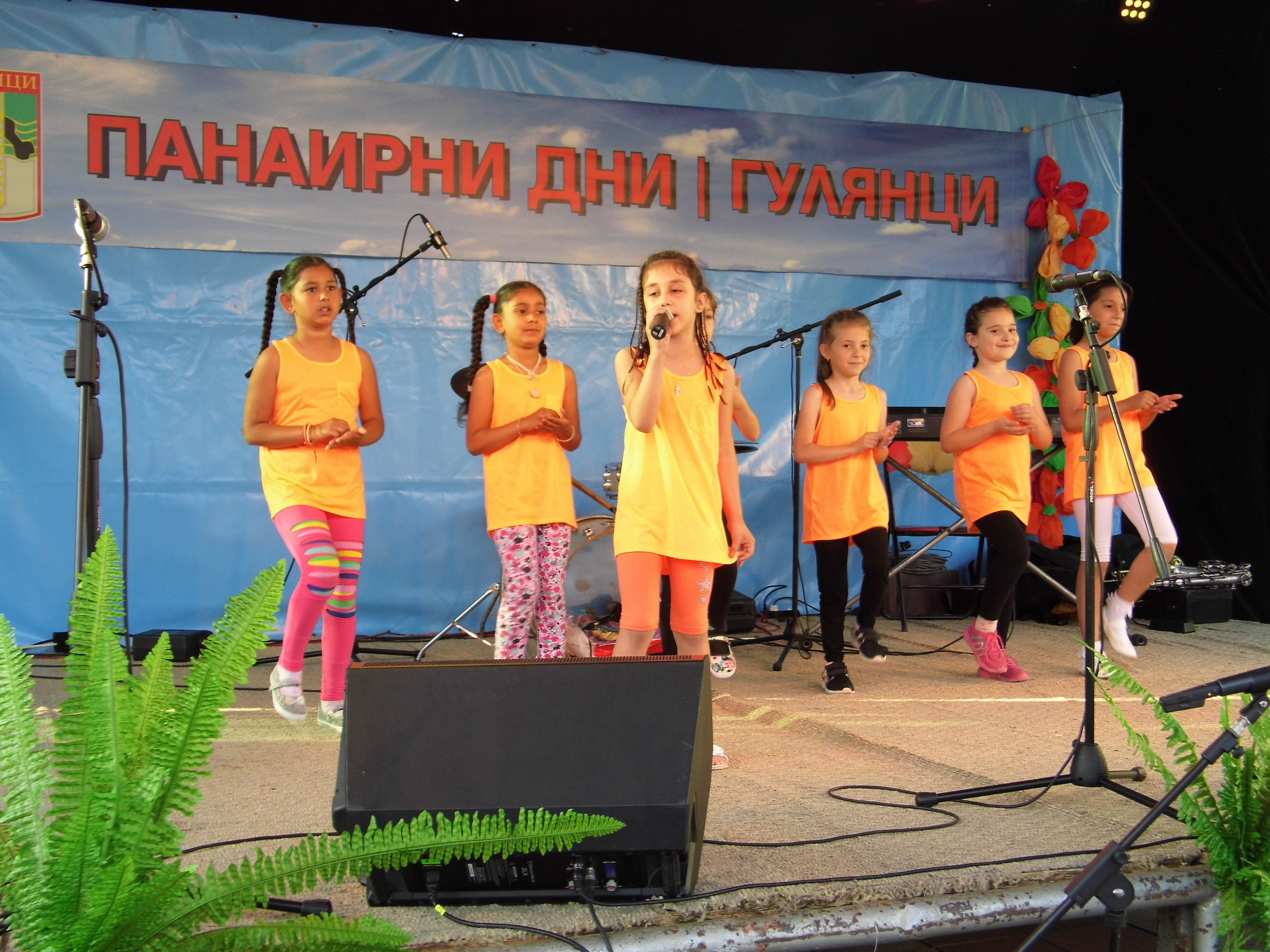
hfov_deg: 43.9
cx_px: 635
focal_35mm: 43
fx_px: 1578
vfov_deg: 33.6
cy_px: 476
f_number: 3.5
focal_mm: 7.7
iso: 100
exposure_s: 1/100
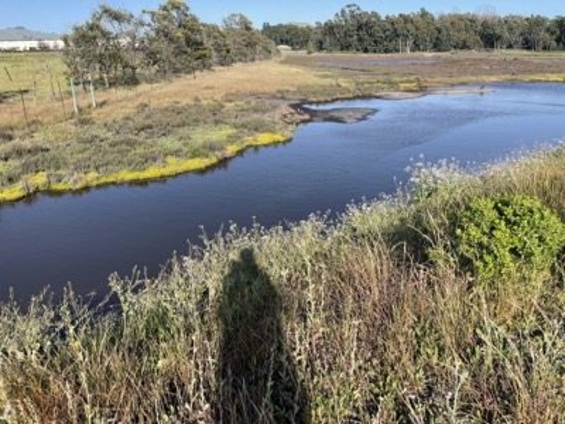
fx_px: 424
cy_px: 212
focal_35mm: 26
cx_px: 282
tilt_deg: -21.2
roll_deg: +0.7
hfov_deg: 67.3
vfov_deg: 53.1
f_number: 1.6
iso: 32
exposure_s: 1/1949
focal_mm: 4.2
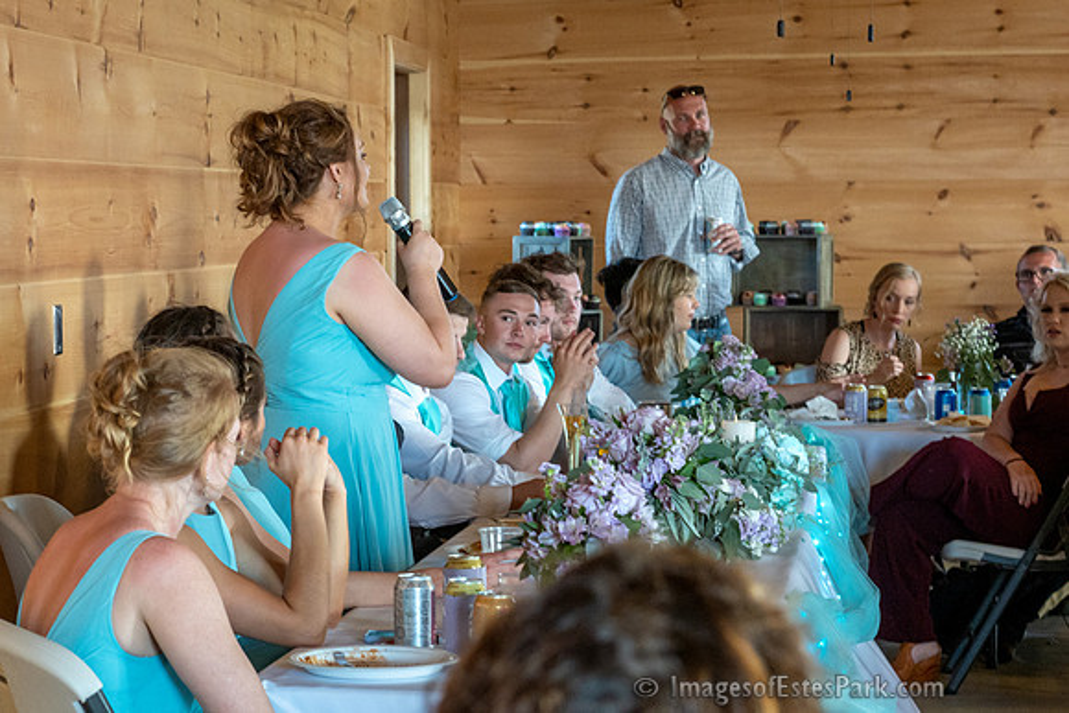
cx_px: 534
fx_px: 1485
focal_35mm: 50
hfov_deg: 39.6
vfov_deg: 27.0
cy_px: 356
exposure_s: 1/125
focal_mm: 50
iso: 1250
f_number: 5
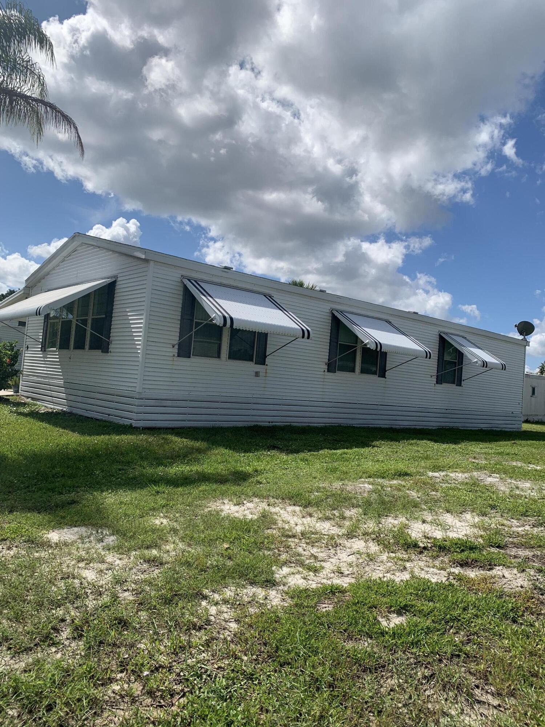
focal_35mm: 26
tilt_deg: +3.8
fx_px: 546
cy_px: 364
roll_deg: -4.4
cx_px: 272
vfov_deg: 67.3
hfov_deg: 53.1
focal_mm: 4.25
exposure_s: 1/4902
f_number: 1.8
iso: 25
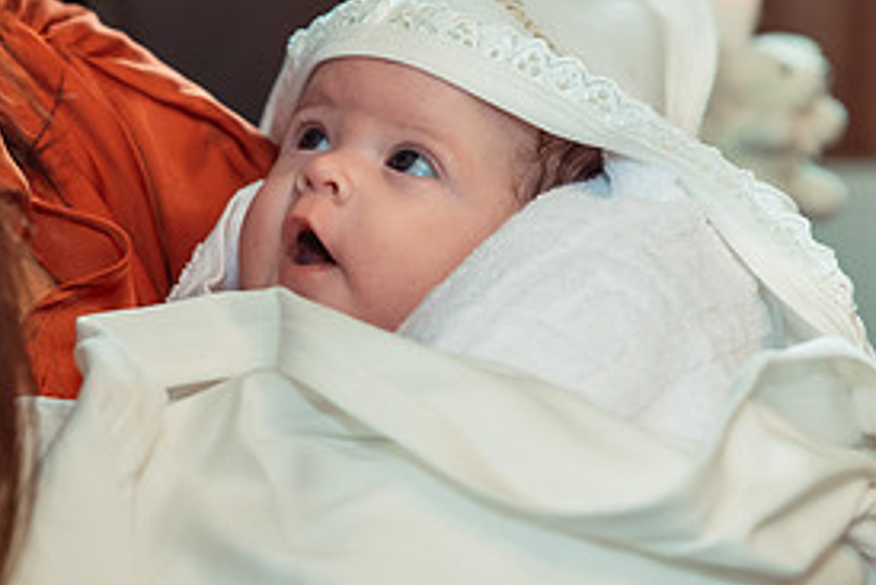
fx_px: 3092
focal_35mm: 127
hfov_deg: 16.0
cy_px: 307
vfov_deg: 10.8
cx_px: 134
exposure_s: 1/250
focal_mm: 60
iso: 2500
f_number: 3.5
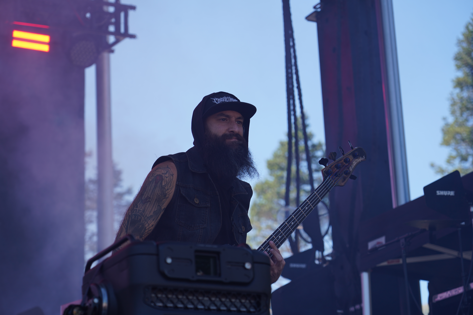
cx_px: 236
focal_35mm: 105
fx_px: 1379
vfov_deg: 13.0
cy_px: 158
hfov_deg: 19.5
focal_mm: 105
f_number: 5
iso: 100
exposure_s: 1/200
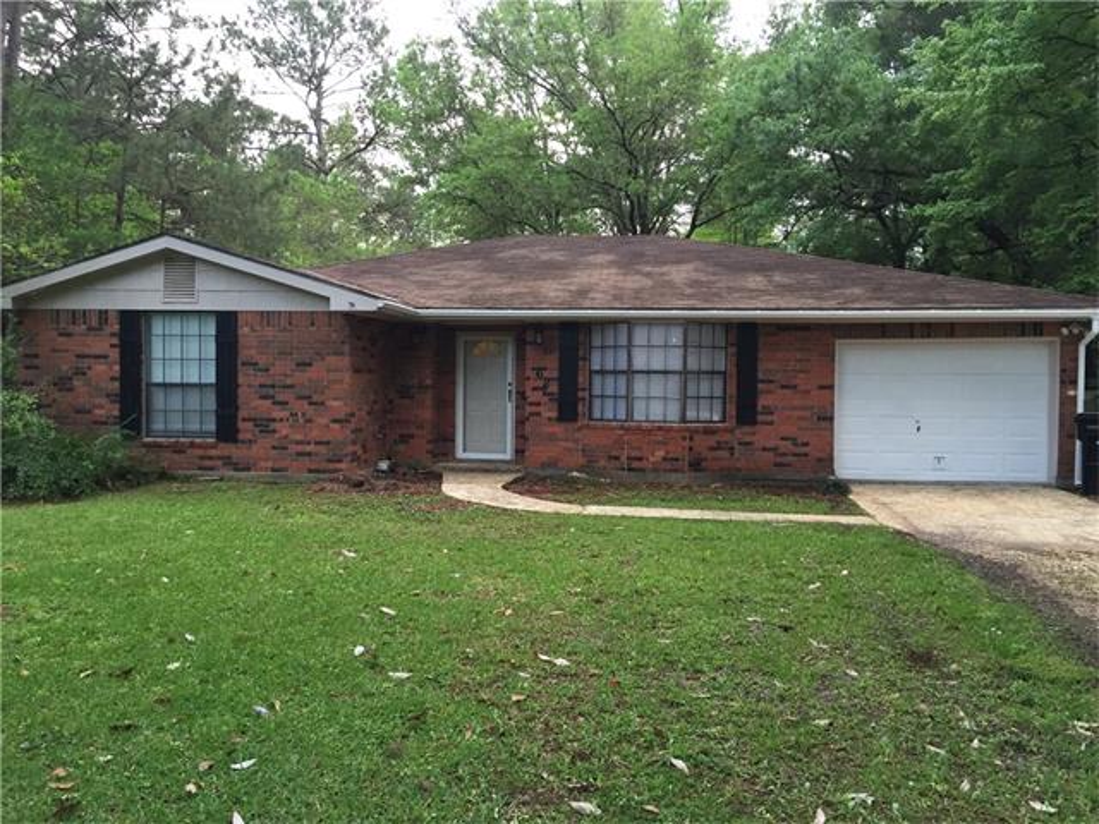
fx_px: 921
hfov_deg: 61.7
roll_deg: -0.9
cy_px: 412
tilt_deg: -1.7
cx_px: 550
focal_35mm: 29
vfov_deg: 48.2
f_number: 2.2
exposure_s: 1/30
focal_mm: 4.15
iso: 64
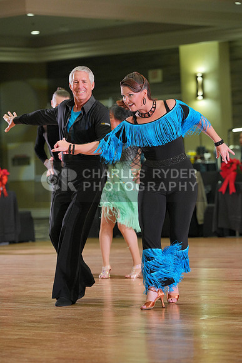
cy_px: 182
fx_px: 1431
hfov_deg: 9.7
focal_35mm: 142
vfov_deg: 14.4
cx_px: 121
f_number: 4
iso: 2500
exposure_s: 1/400
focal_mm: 142
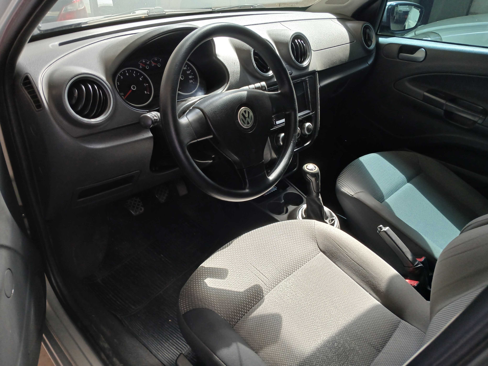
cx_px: 244
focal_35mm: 26
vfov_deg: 53.1
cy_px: 183
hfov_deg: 67.3
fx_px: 367
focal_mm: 3.98
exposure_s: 1/60
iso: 100
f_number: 1.8
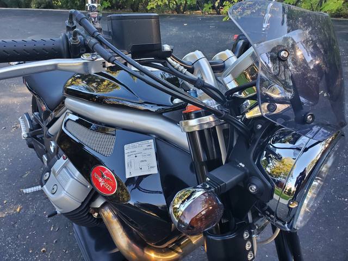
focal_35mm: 26
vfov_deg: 53.1
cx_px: 174
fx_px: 261
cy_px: 130
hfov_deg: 67.3
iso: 100
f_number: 2.4
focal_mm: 4.3
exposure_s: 1/100
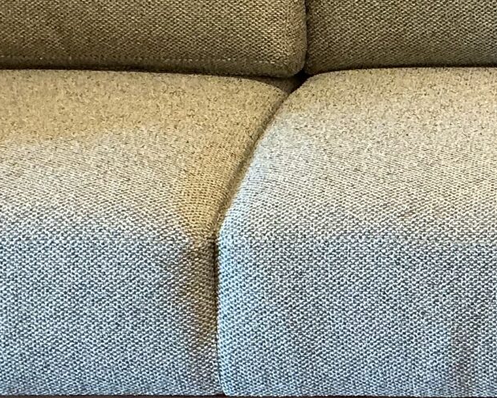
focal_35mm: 117
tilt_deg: -19.9
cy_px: 154
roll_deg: +0.7
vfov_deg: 13.2
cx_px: 494
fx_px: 1721
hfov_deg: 16.1
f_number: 1.8
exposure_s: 1/60
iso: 125
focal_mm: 3
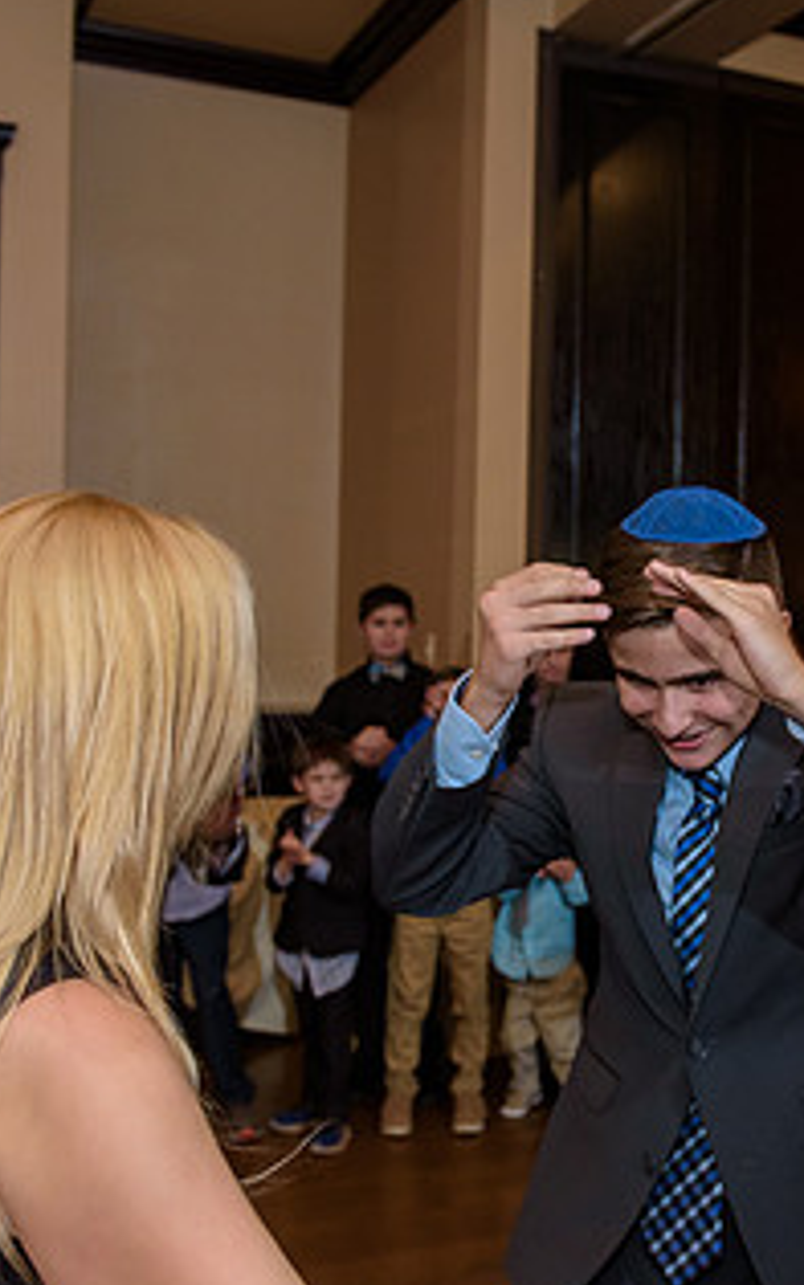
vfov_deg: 44.4
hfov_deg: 27.7
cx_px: 694
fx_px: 1577
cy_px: 634
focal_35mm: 45
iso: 1600
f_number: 3.2
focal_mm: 24
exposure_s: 1/125
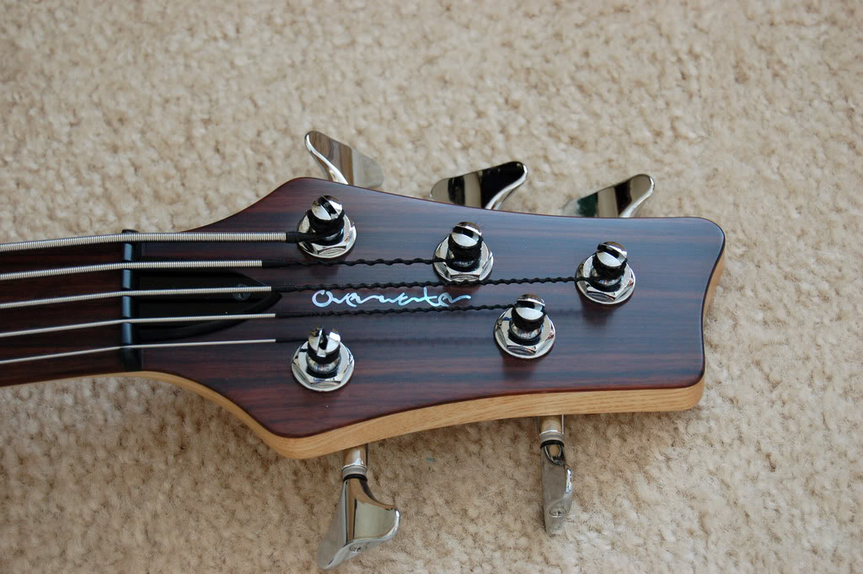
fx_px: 1868
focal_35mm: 78
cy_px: 287
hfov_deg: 26.0
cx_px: 432
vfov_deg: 17.5
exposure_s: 1/6
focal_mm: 52
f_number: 5.6
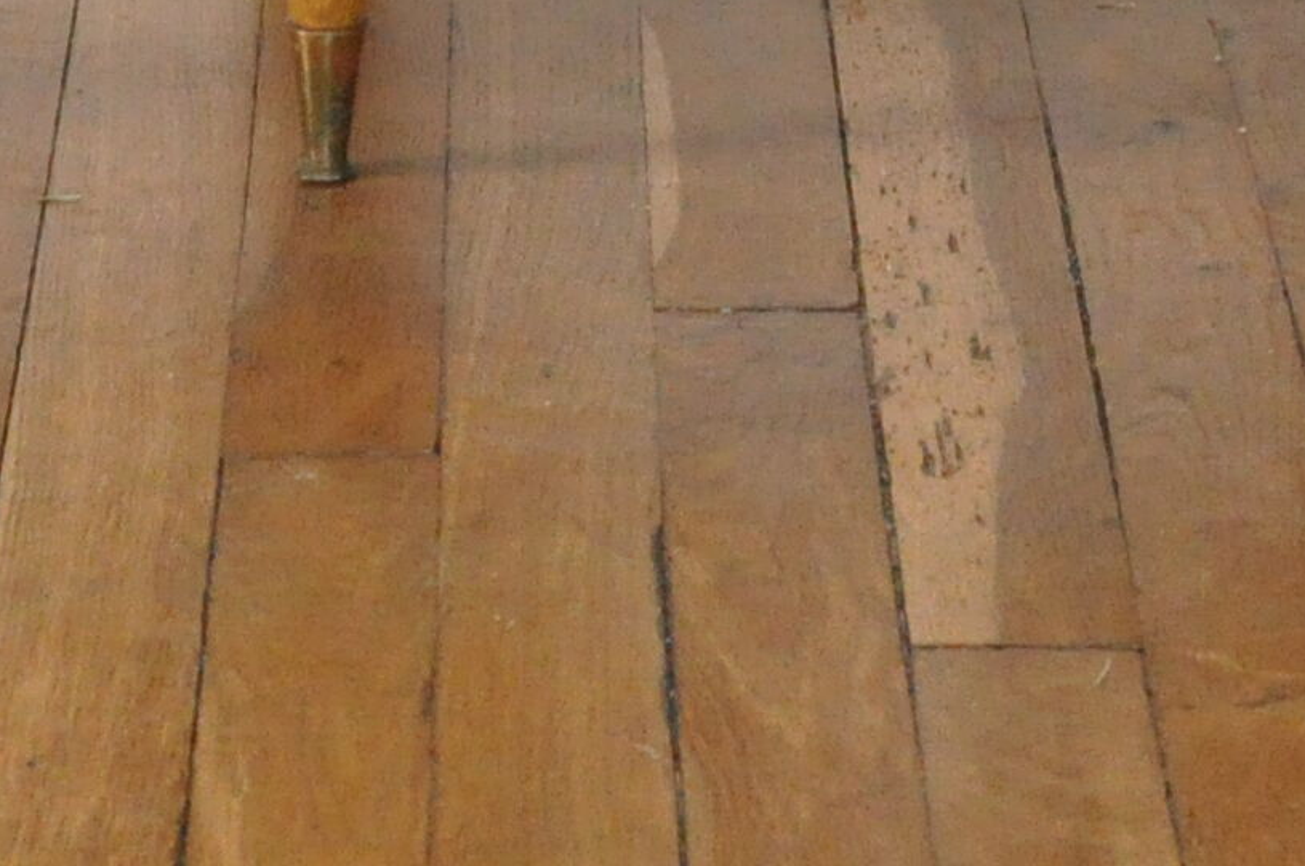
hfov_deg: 9.3
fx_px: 8000
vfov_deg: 6.0
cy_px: -1093
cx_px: 756
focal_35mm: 221
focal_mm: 28
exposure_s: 1/60
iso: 2500
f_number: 5.6
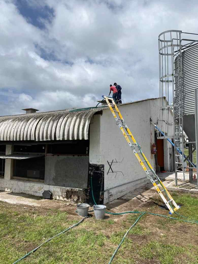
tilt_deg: +7.6
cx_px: 99
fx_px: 198
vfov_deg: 67.3
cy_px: 132
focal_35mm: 26
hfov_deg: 53.1
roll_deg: +0.2
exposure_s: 1/5747
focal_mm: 4.25
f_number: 1.8
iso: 32
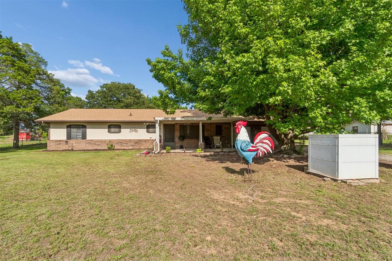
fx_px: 180
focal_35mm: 16
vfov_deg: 72.1
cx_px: 196
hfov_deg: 95.0
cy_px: 130
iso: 100
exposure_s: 1/400
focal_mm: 11
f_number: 9
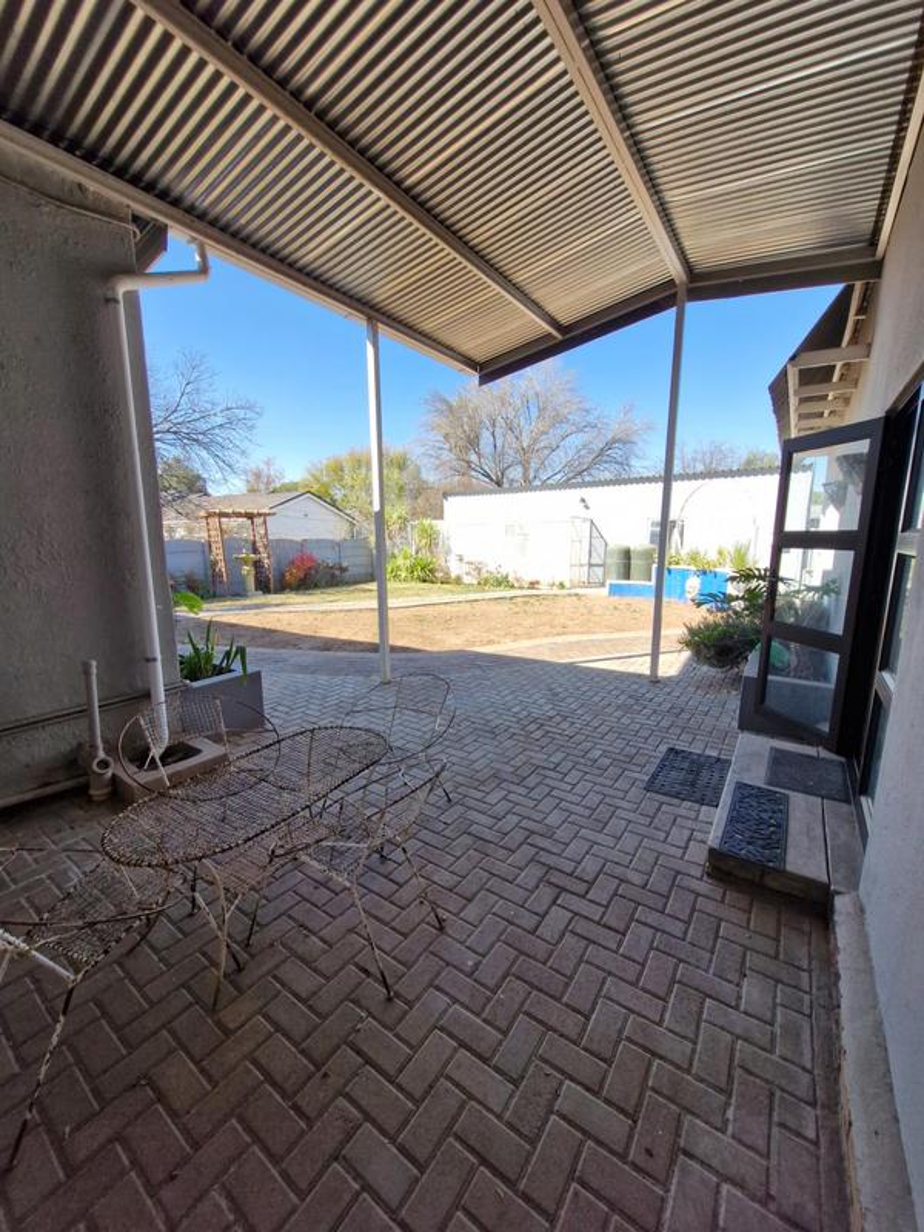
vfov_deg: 106.2
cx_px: 462
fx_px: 463
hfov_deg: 89.9
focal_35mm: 13
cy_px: 616
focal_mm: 1.74
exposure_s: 1/538
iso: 50
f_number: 2.2
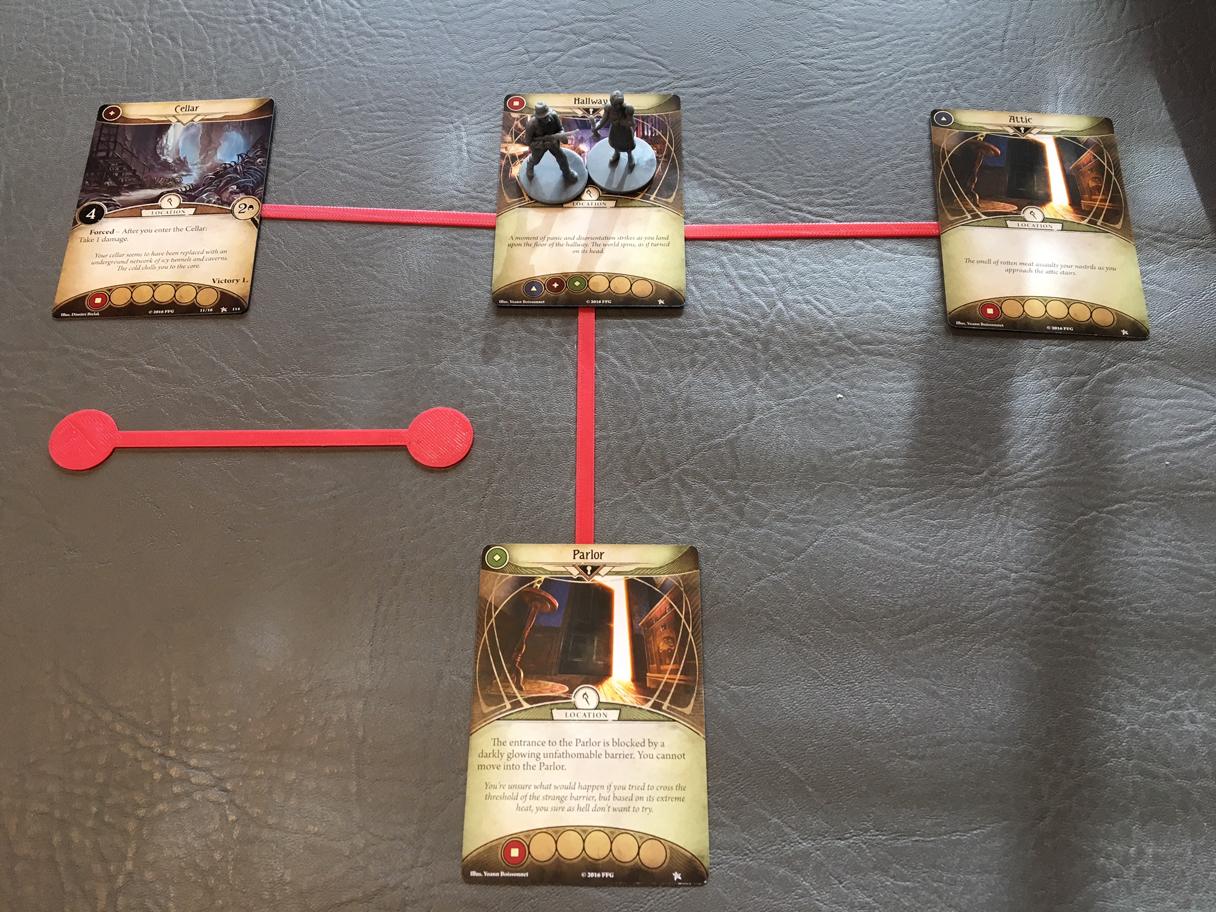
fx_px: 1019
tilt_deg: -66.7
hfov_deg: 61.7
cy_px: 456
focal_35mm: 29
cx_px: 608
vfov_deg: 48.2
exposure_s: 1/30
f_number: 2.2
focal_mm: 4.15
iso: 64
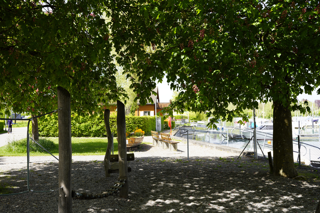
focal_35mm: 36
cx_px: 160
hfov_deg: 53.5
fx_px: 317
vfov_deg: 37.2
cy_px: 106
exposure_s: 1/100
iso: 100
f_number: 6.3
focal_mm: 35.7
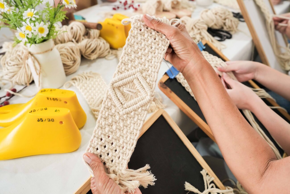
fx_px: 250
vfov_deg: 42.3
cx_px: 145
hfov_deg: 60.3
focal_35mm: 31
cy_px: 97
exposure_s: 1/100
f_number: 5
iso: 1250
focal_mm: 31
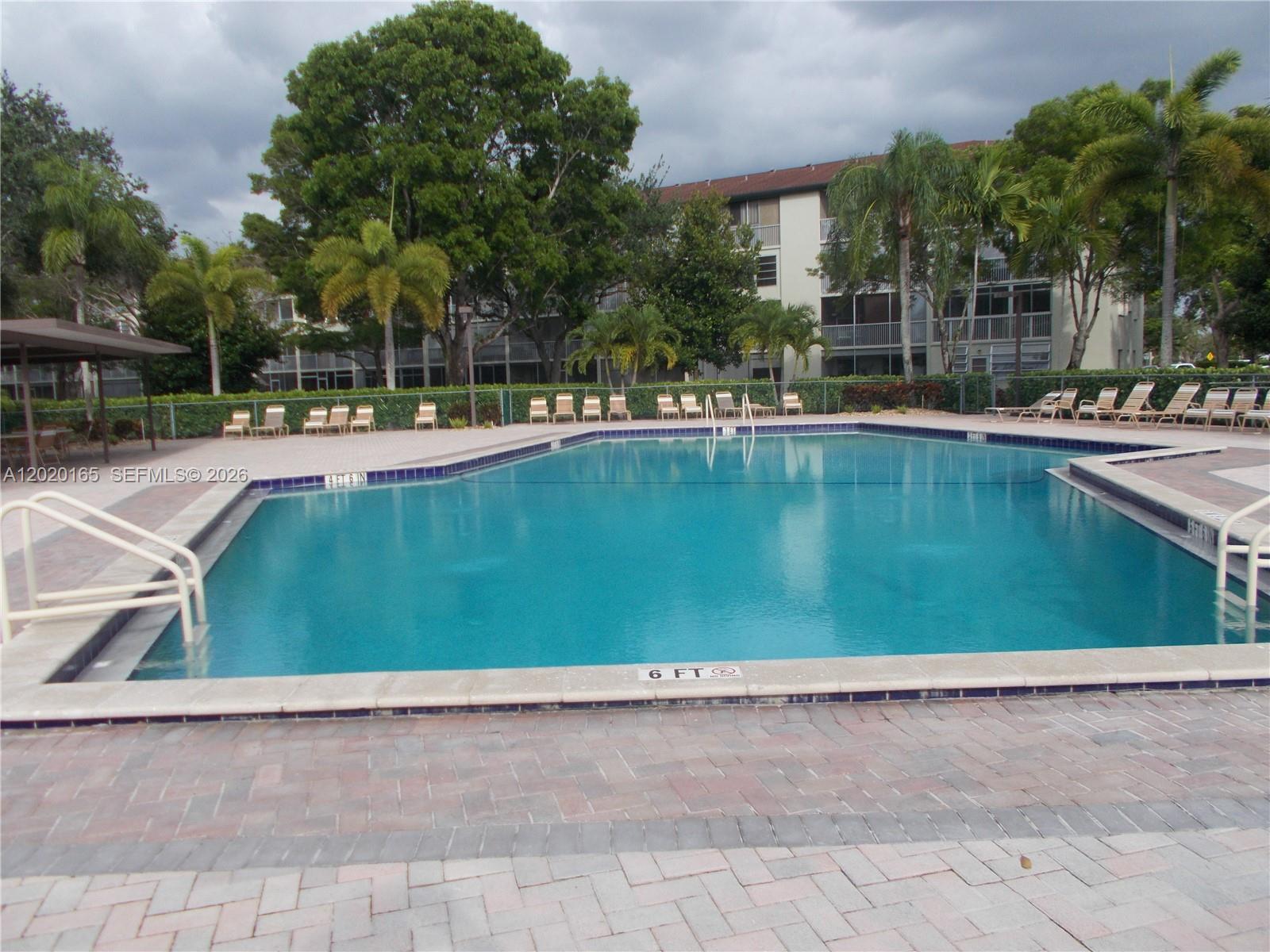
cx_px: 635
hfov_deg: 67.3
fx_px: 954
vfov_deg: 53.1
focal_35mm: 26
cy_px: 476
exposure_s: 1/100
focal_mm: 4.6
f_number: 8
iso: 80
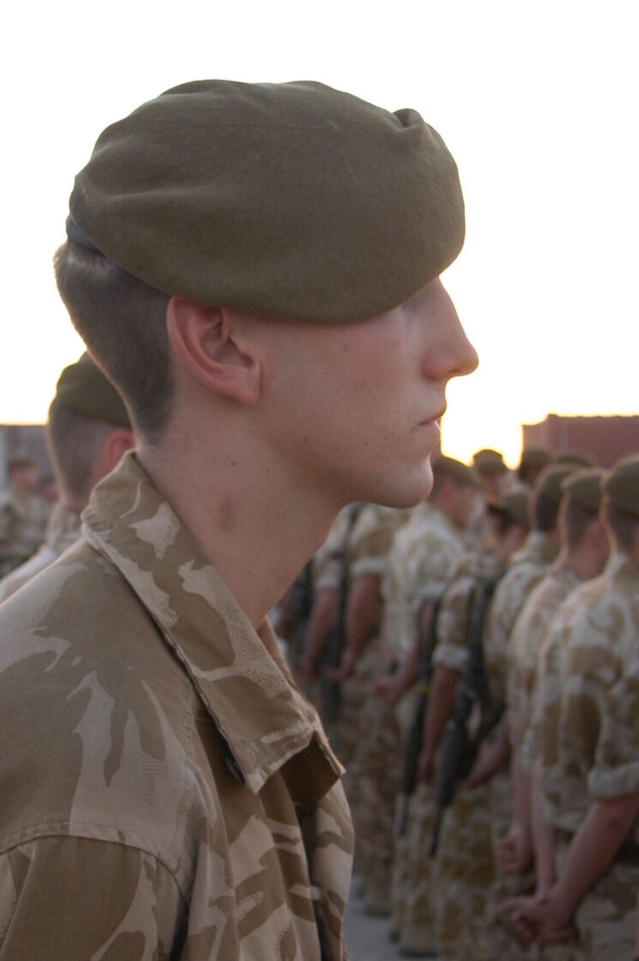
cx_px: 240
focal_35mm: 63
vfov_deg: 31.8
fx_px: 1680
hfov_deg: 21.5
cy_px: 581
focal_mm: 26
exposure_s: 1/100
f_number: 5
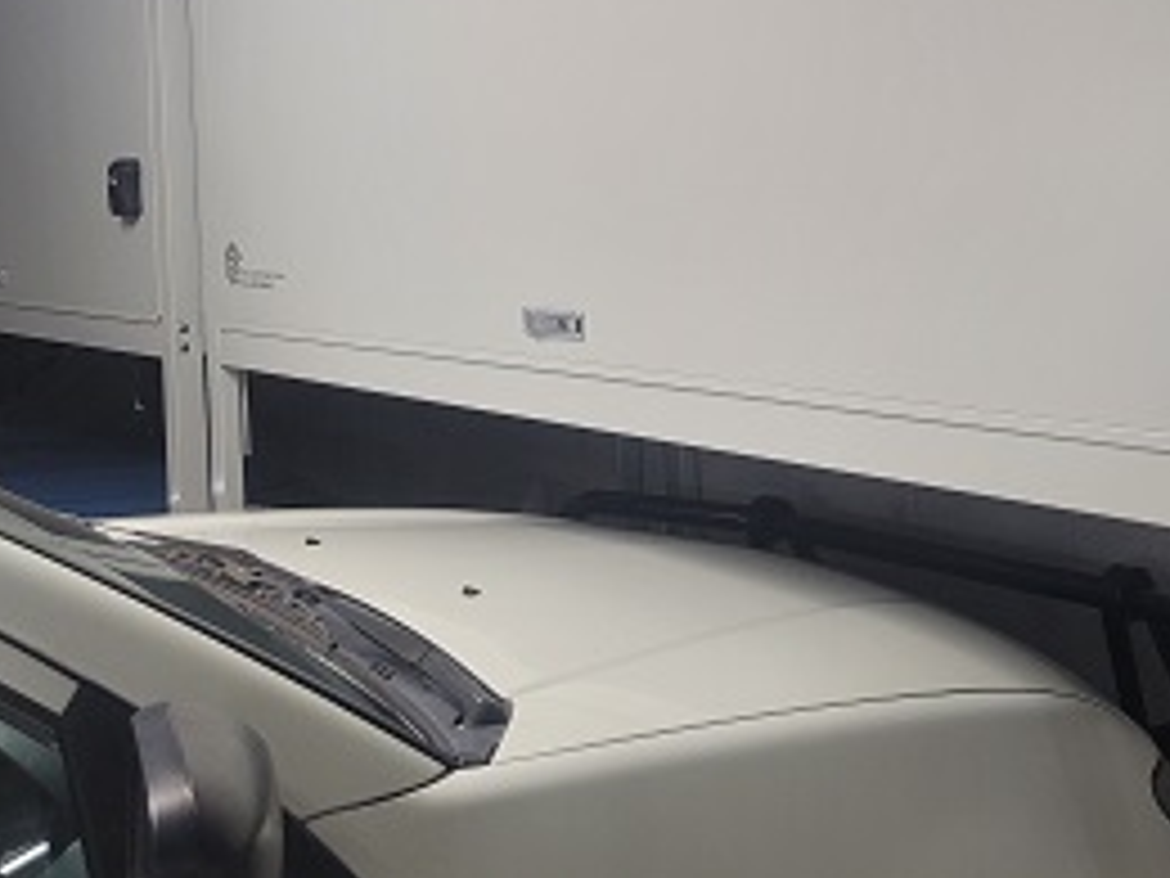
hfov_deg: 37.6
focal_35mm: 50
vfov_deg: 27.8
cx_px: 819
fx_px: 1690
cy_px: 56
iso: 160
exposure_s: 1/50
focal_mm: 5.4
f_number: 1.8
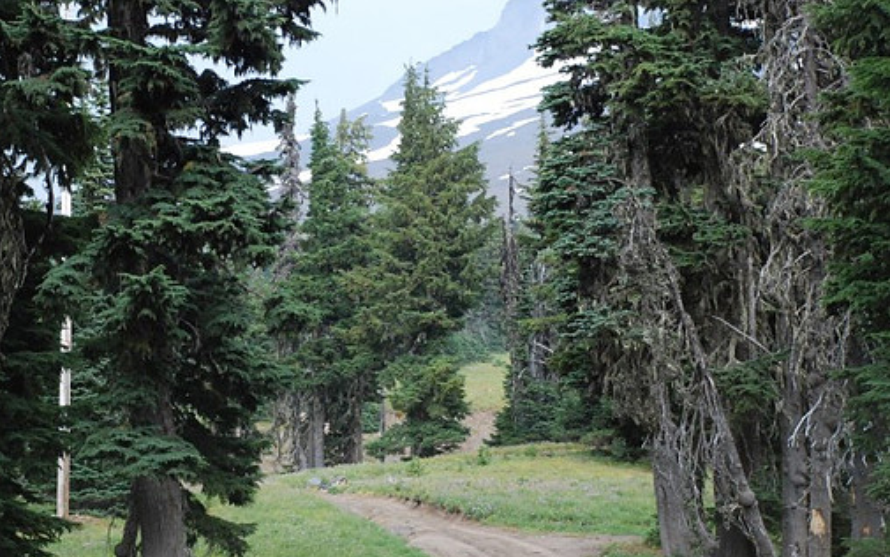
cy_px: 315
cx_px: 382
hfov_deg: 19.1
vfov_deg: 12.0
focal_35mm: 109
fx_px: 2645
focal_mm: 62
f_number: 5.3
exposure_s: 1/500
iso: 1600
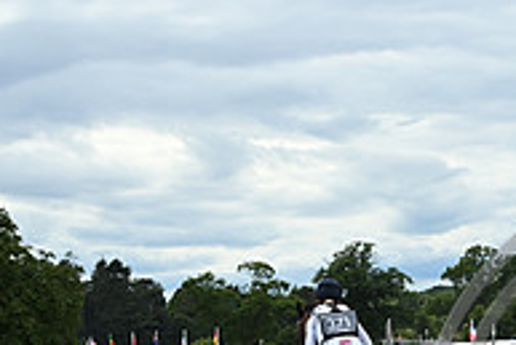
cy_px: 405
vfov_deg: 8.9
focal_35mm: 153
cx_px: 666
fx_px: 2195
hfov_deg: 13.0
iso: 500
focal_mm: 51
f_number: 5.6
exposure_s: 1/1250
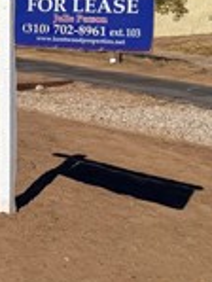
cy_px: 36
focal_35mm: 103
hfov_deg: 11.1
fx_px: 840
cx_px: -358
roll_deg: +0.4
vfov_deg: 18.8
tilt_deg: -1.6
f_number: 1.78
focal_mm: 6.76
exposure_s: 1/9091
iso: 80
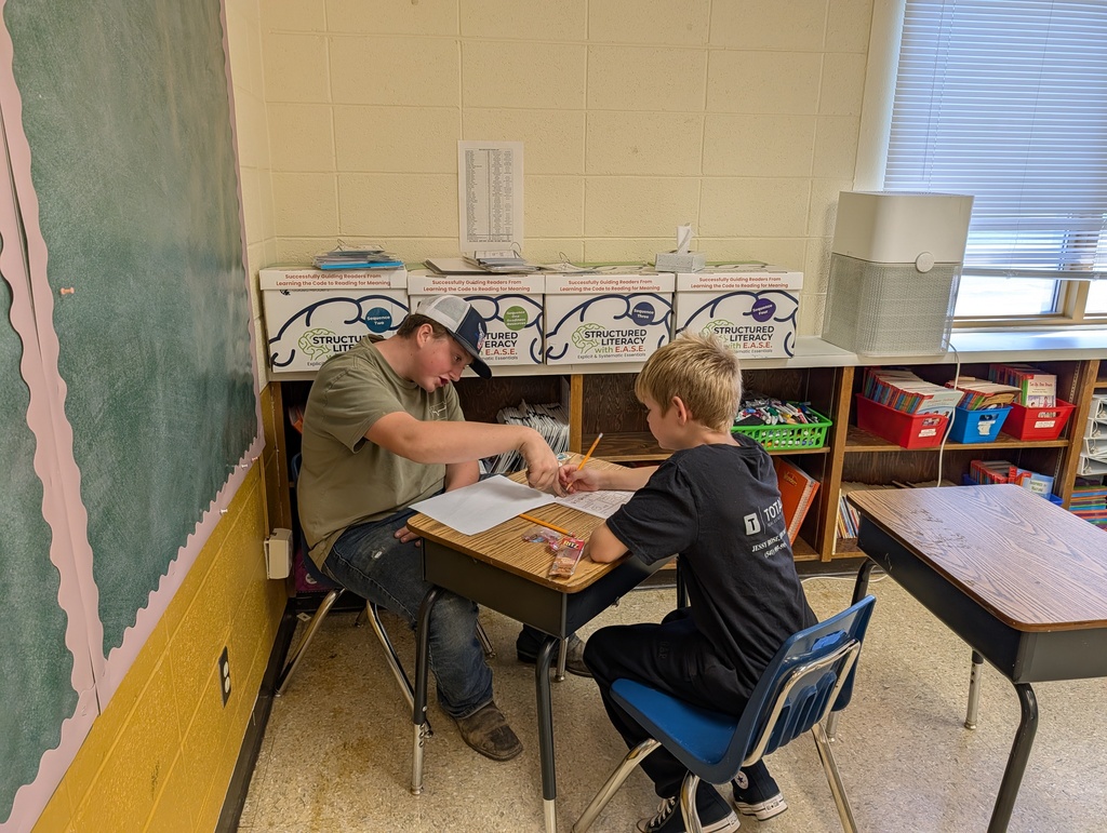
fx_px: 769
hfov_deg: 71.5
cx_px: 554
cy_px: 416
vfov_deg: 56.9
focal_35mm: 24
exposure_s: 1/120
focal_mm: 6.9
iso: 65
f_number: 1.68
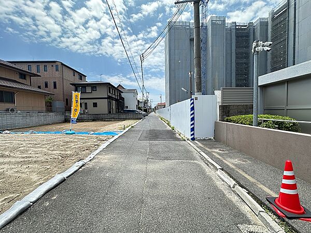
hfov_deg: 102.1
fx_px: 126
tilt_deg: -2.8
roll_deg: +0.1
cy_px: 116
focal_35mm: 14
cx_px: 156
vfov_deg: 85.7
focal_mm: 2.22
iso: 40
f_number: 2.2
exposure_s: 1/988
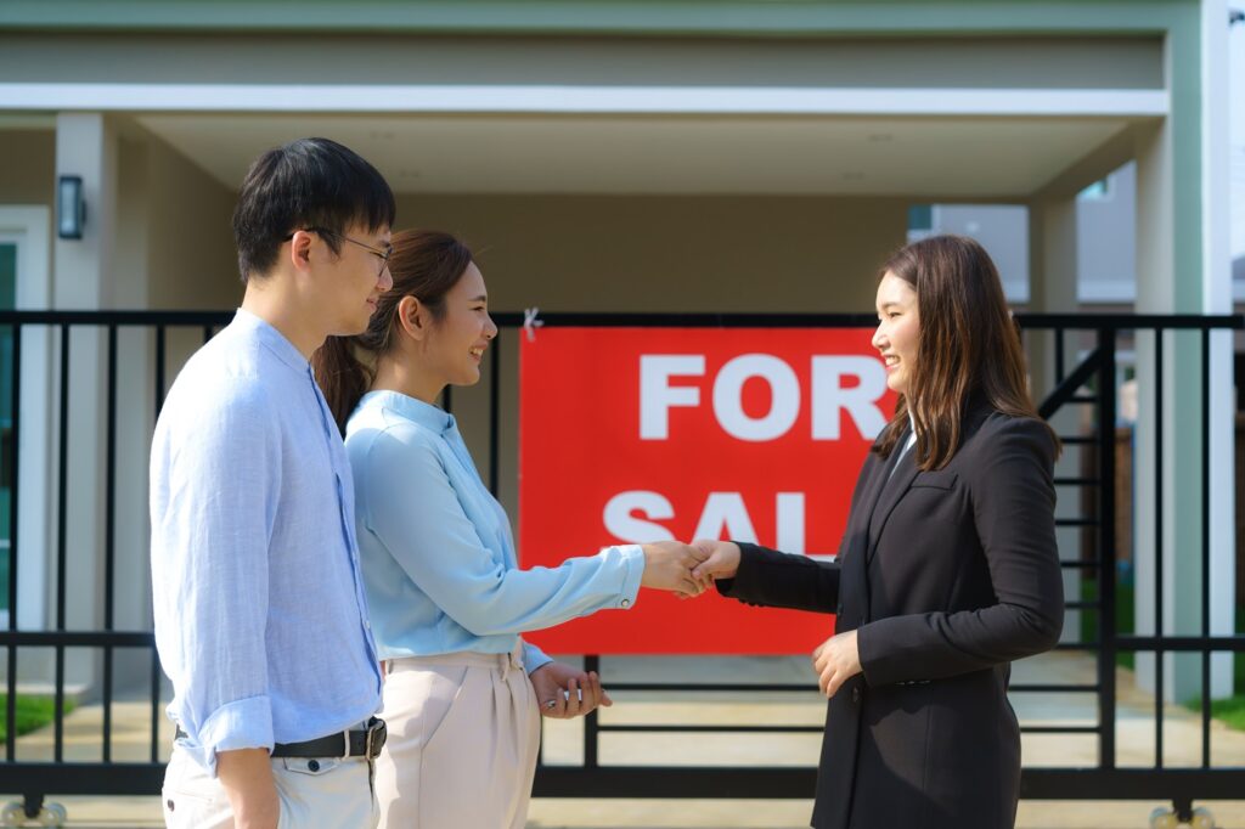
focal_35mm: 55
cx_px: 622
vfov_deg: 24.6
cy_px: 414
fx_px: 1901
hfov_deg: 36.3
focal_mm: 55
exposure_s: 1/800
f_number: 3.5
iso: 100
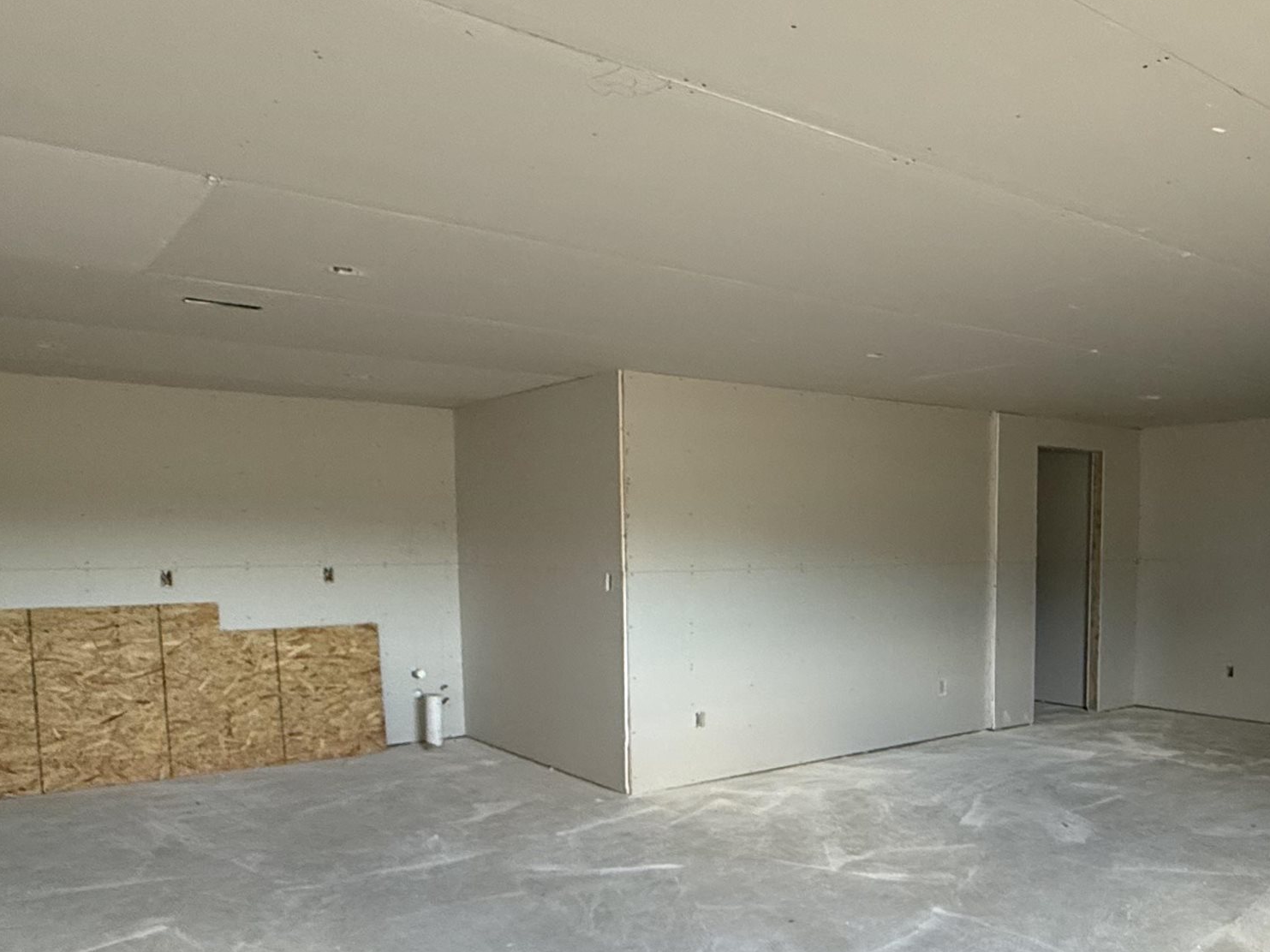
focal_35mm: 29
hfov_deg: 60.2
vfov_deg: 47.5
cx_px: 847
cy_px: 631
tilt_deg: -4.7
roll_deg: -0.1
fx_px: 1064
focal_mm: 2.22
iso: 320
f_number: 2.2
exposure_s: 1/64
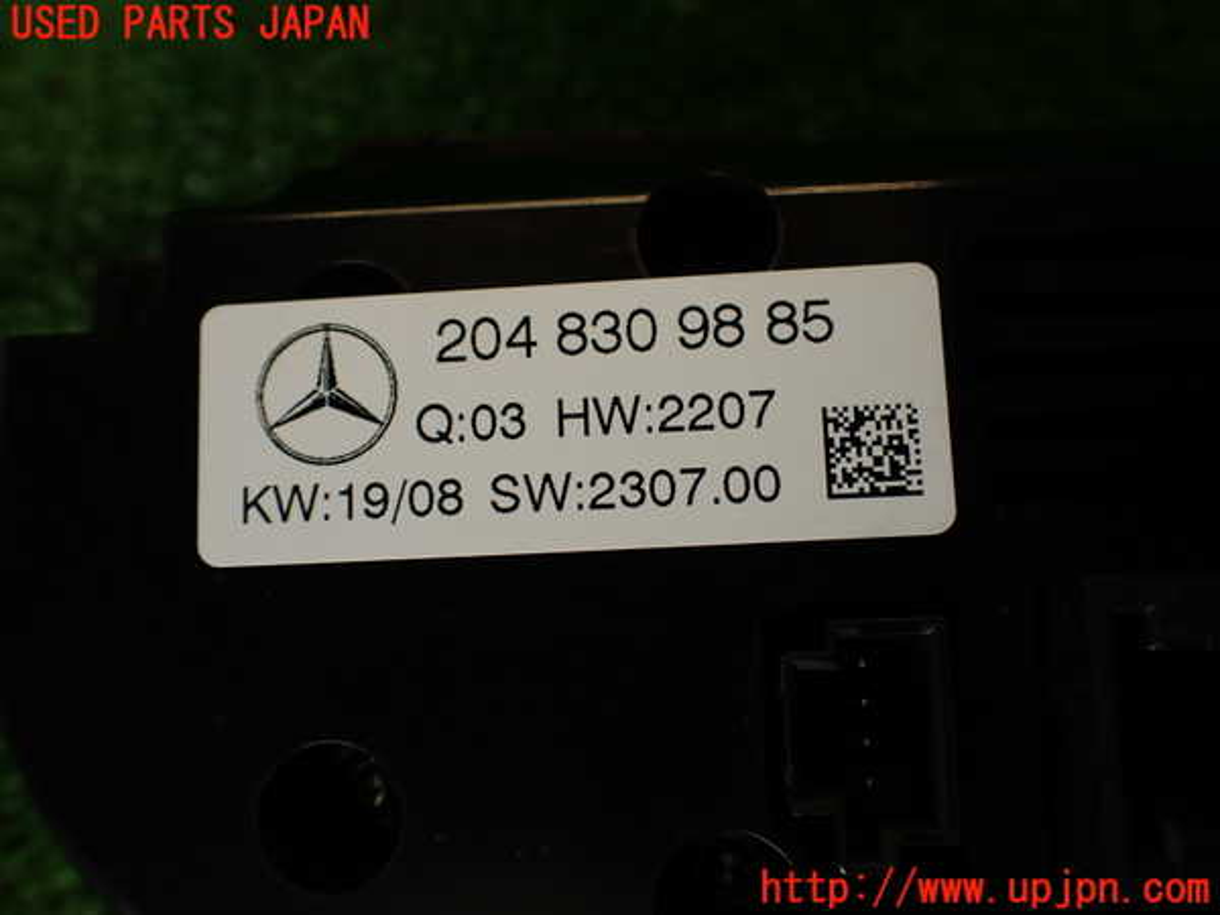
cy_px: 458
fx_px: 1128
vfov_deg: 44.2
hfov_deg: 56.8
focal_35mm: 32
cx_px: 610
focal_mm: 5.79
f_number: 2.4
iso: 100
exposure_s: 1/100
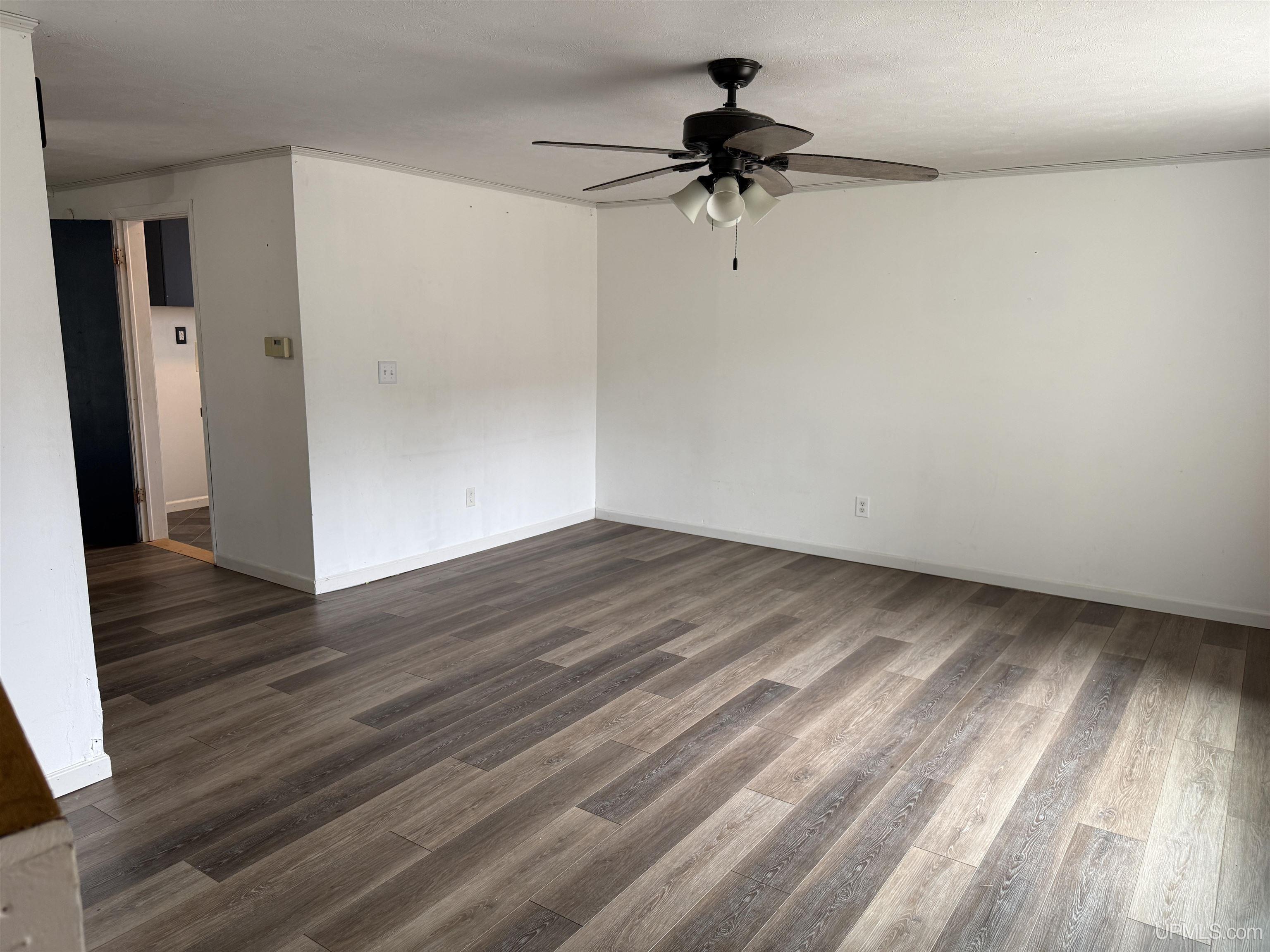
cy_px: 476
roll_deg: -0.4
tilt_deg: -9.2
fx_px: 881
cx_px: 635
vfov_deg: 56.8
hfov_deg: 71.6
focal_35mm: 24
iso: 160
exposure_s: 1/120
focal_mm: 6.76
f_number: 1.78
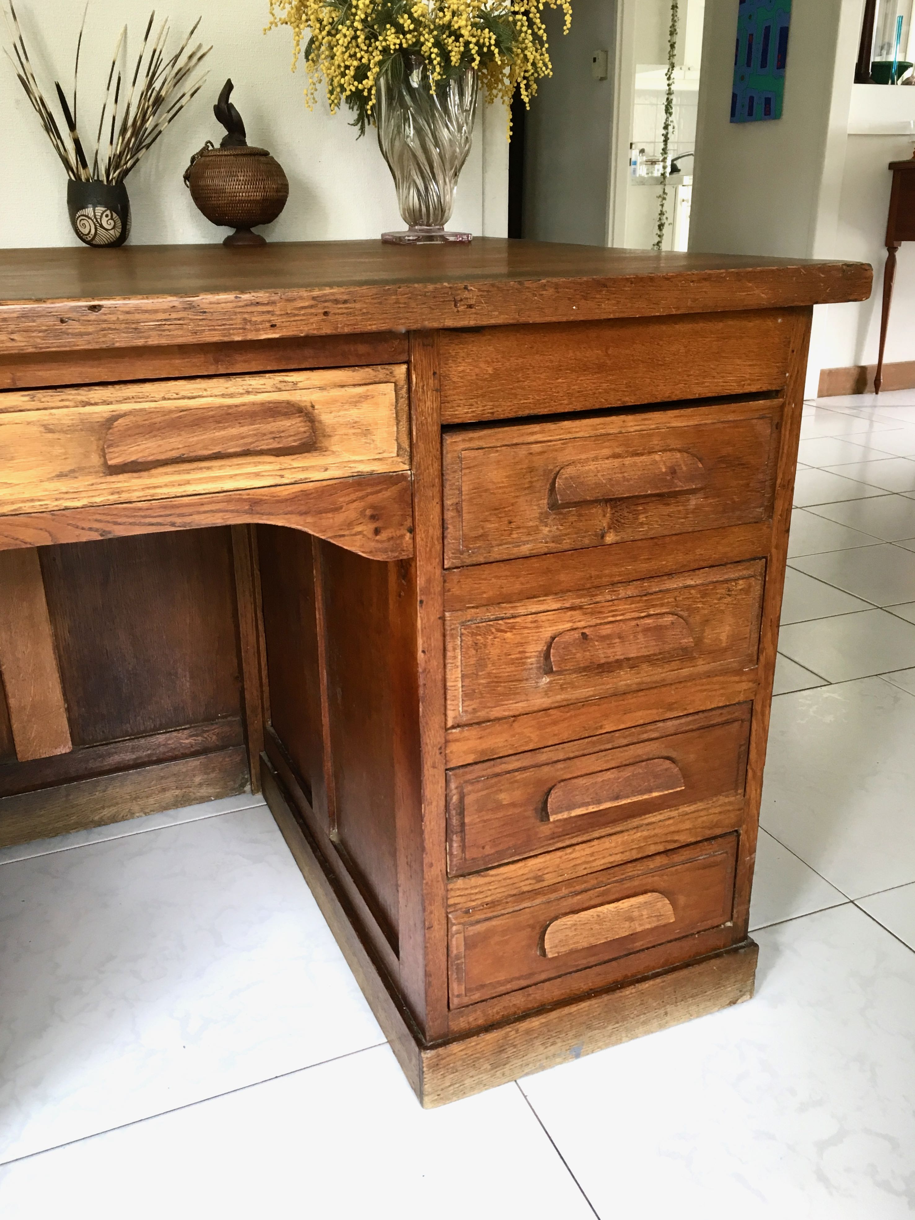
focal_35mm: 29
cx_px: 458
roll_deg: +2.2
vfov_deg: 61.7
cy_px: 610
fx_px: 1022
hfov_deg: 48.2
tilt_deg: -23.4
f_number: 2.2
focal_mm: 4.15
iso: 100
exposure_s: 1/33
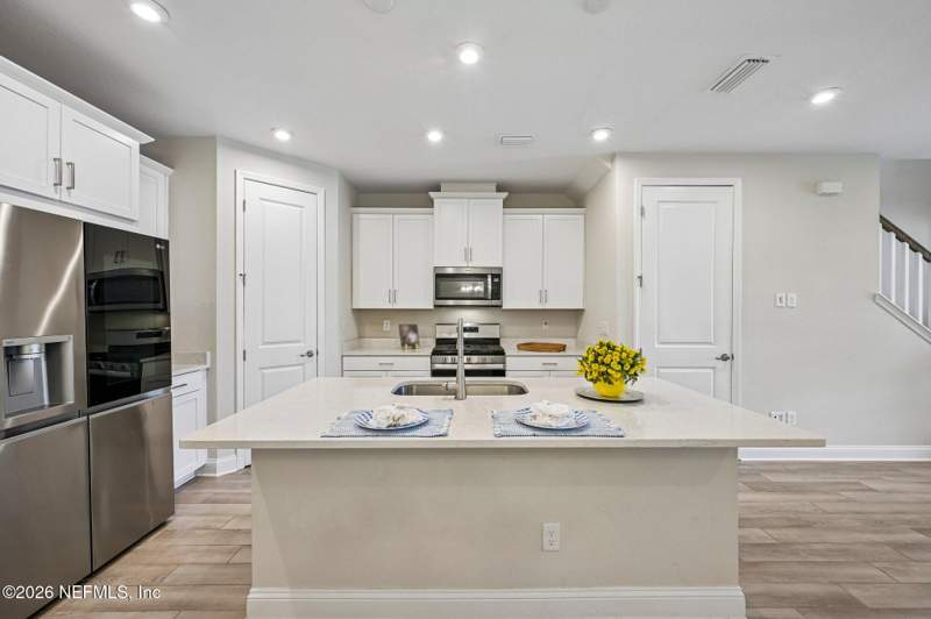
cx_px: 466
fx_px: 362
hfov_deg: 104.3
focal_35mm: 14
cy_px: 310
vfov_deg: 81.1
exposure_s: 1/15
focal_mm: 14
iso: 400
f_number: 8
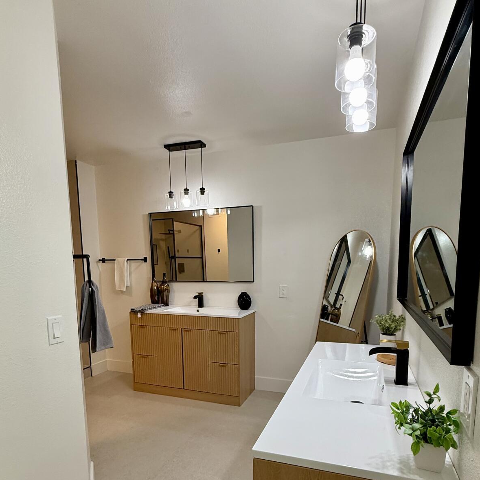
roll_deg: -0.5
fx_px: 329
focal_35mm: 21
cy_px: 309
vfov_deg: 70.6
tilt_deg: -7.7
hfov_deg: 72.1
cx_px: 252
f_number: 2.2
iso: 125
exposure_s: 1/120
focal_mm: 2.22
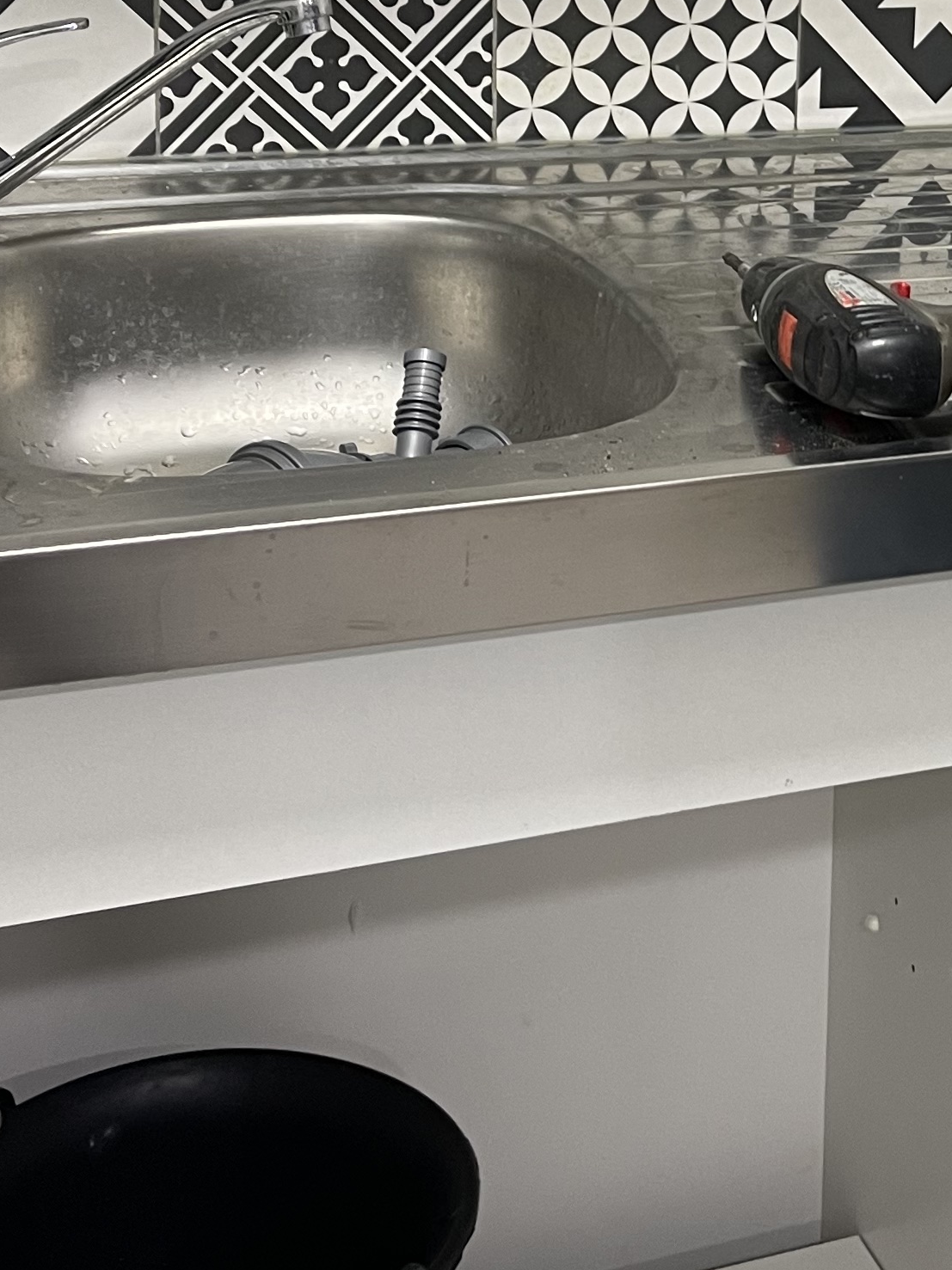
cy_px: 230
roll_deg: -2.4
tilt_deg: -14.9
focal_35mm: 71
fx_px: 2605
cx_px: 894
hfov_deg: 20.2
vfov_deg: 26.8
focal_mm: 5.1
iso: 100
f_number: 1.6
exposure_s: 1/50
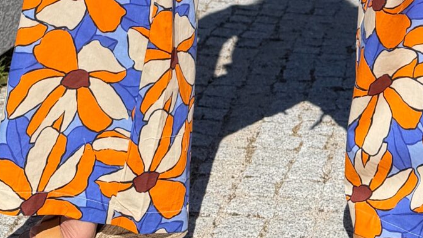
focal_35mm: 99
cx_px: 252
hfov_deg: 21.5
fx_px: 1110
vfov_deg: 10.5
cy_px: -341
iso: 80
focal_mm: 6.76
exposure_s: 1/6711
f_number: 1.78
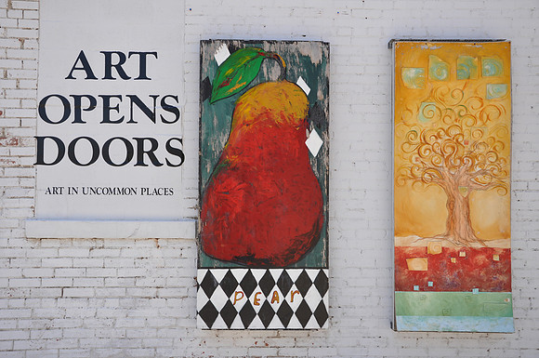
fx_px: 628
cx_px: 270
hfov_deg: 46.5
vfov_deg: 31.8
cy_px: 179
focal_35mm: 42
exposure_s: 1/200
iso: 200
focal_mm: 28
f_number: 7.1
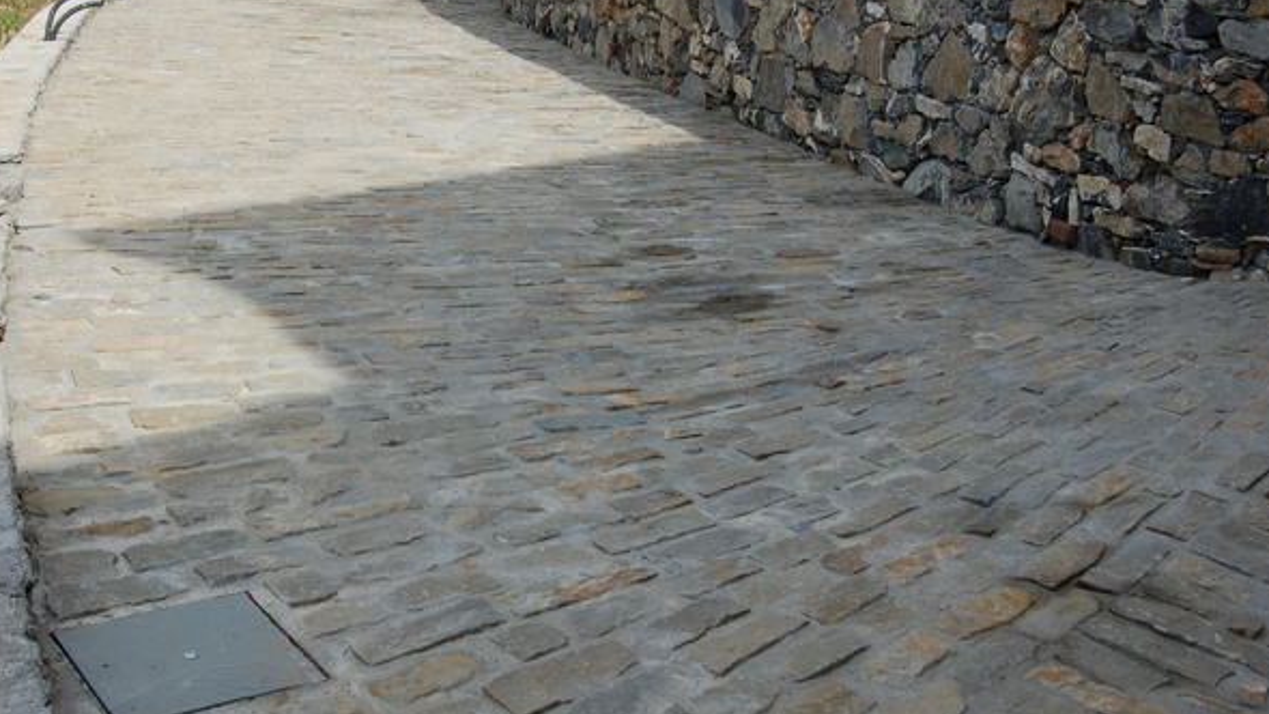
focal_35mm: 48
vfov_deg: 24.9
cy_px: 271
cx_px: 596
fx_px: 1615
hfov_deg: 42.9
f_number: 9
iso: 200
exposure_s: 1/320
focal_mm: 24
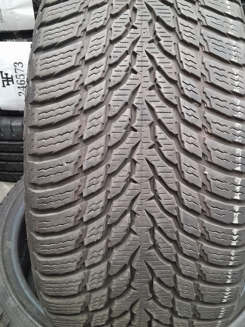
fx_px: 340
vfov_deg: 51.3
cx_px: 144
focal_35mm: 36
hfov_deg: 39.5
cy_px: 146
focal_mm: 3.98
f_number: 1.8
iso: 400
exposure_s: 1/50
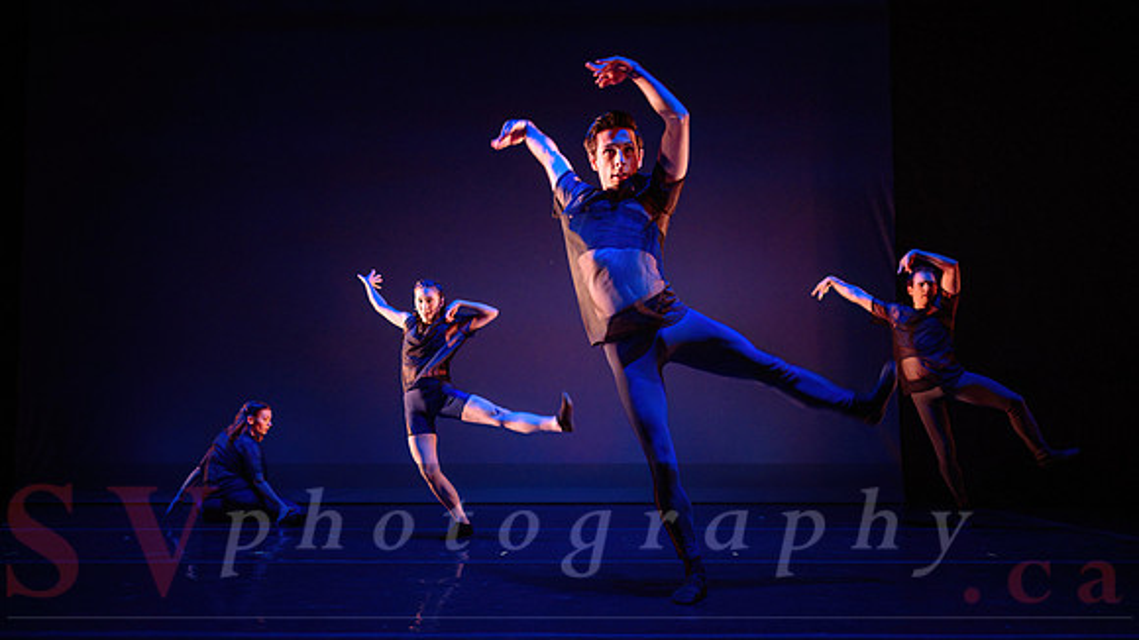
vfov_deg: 40.6
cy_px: 426
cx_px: 640
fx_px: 853
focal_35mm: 28
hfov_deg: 67.2
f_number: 1.4
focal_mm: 24
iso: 1600
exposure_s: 1/200
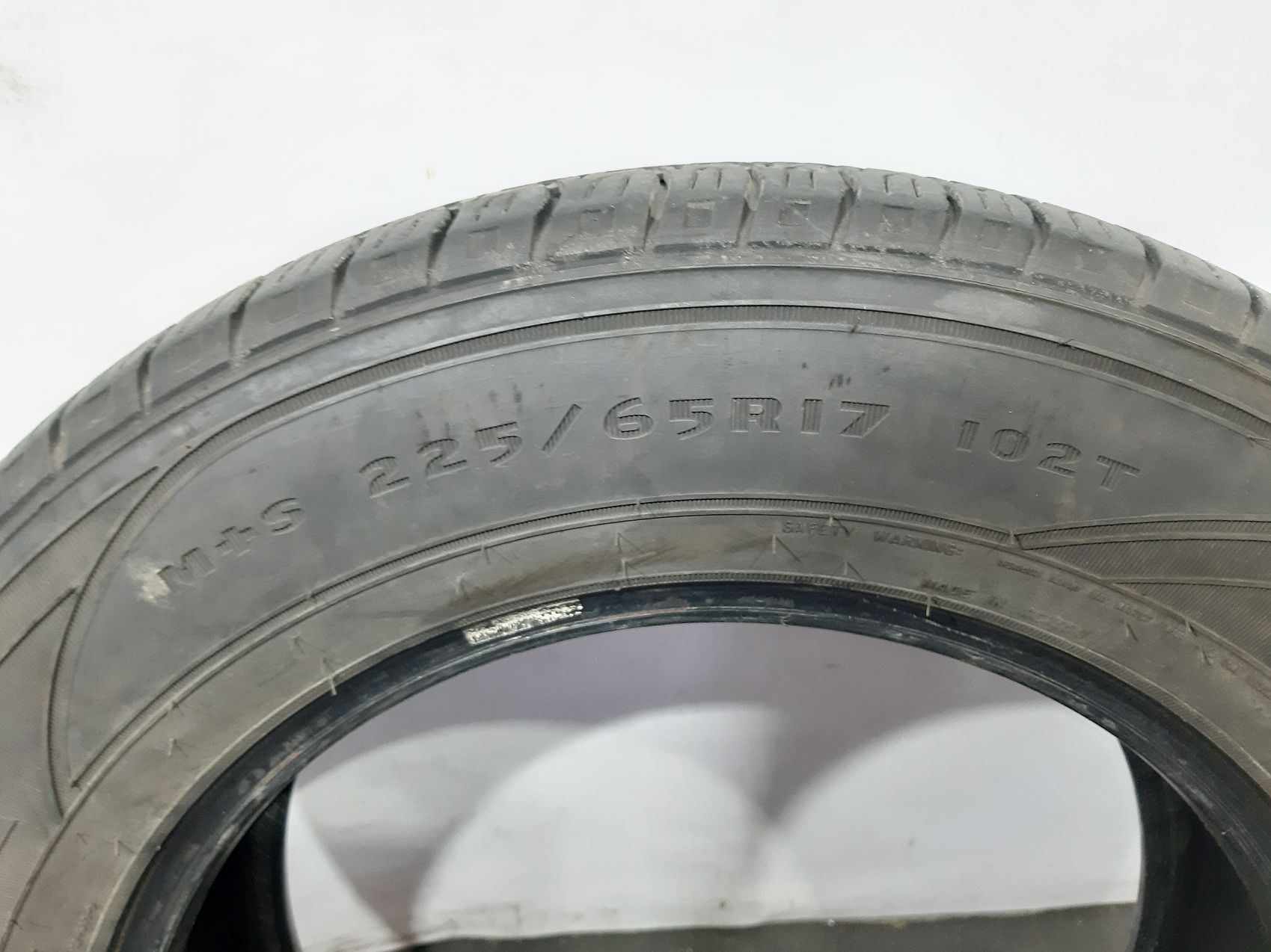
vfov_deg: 51.3
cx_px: 636
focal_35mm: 27
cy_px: 476
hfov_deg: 65.3
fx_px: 991
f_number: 1.7
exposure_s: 1/25
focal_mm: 3.93
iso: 400
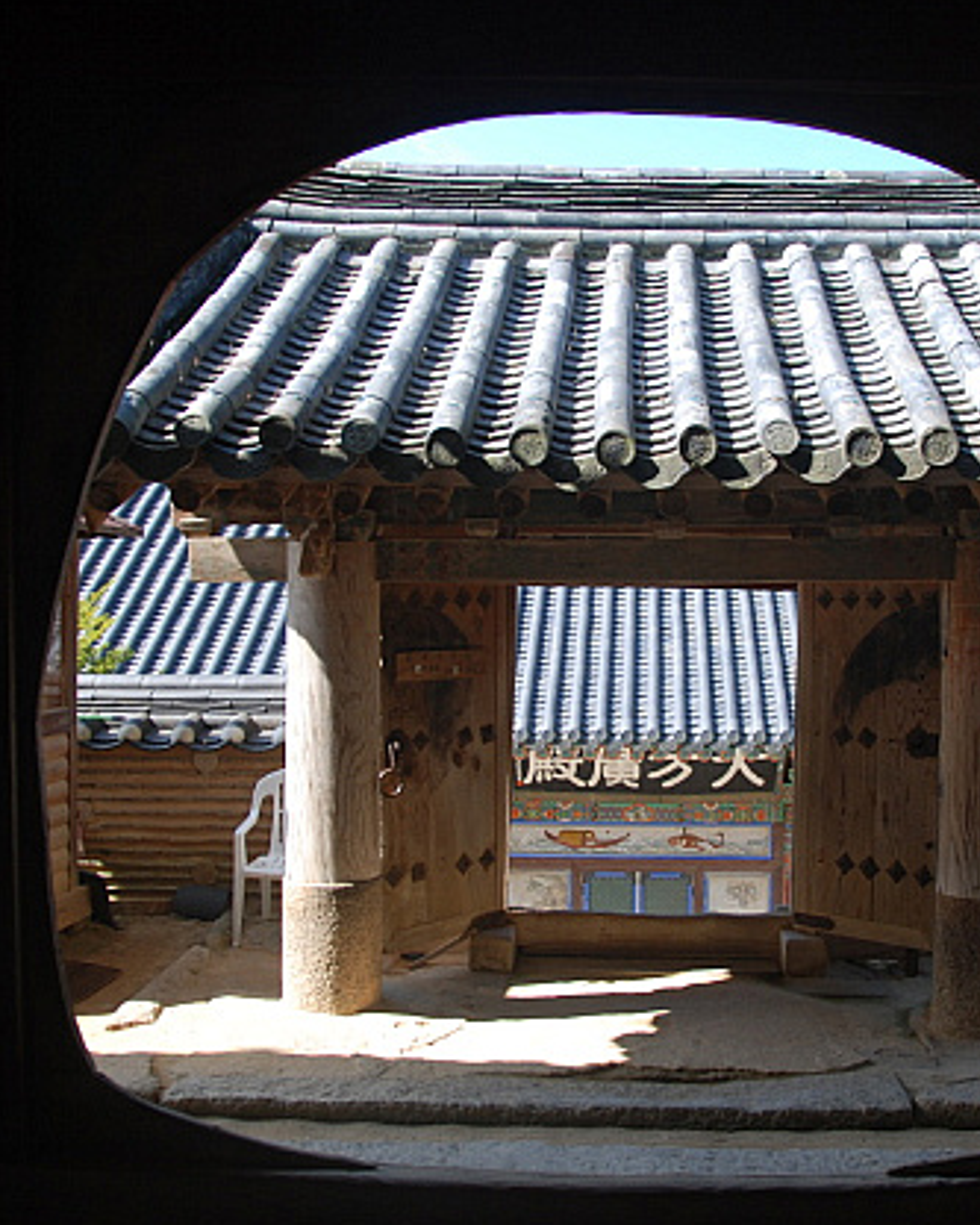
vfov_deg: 46.8
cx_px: 647
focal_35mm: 39
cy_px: 615
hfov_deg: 37.9
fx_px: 1413
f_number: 3.5
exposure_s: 1/500
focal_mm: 18
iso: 200
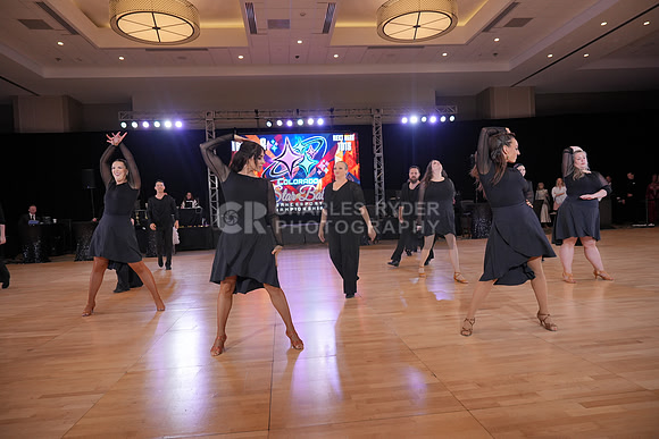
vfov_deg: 53.2
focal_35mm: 24
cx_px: 330
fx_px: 439
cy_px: 220
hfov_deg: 73.7
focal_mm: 24
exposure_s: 1/400
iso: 1600
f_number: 4
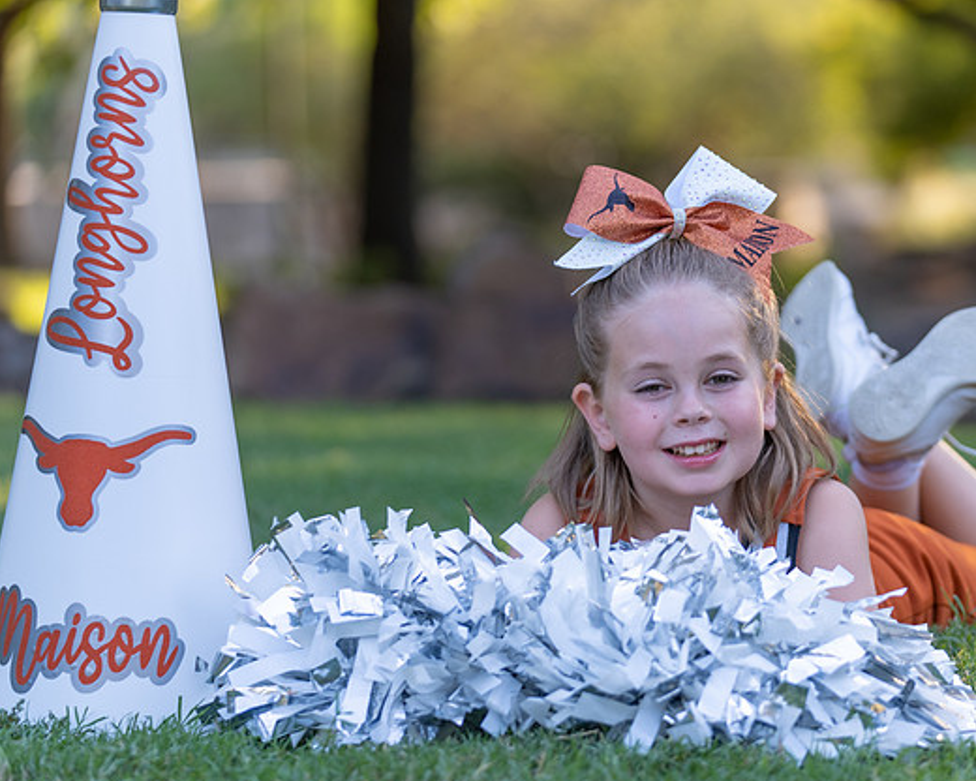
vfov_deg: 10.0
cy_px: 445
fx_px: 4477
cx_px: 670
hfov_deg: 12.4
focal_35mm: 155
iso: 200
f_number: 2.8
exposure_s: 1/320
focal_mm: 114
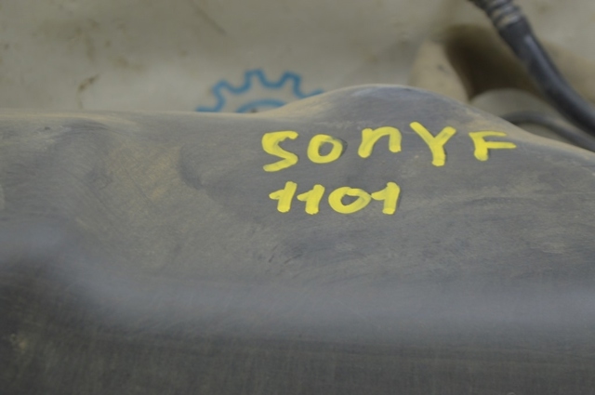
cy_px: 198
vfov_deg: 16.5
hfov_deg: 24.6
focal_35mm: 82
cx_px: 298
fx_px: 1362
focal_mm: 55
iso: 400
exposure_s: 1/20
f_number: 5.6
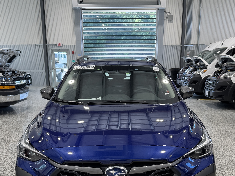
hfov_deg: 47.8
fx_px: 265
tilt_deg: -14.2
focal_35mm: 39
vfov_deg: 36.1
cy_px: 128
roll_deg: +0.3
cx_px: 129
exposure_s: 1/144
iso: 64
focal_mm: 6.76
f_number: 1.78
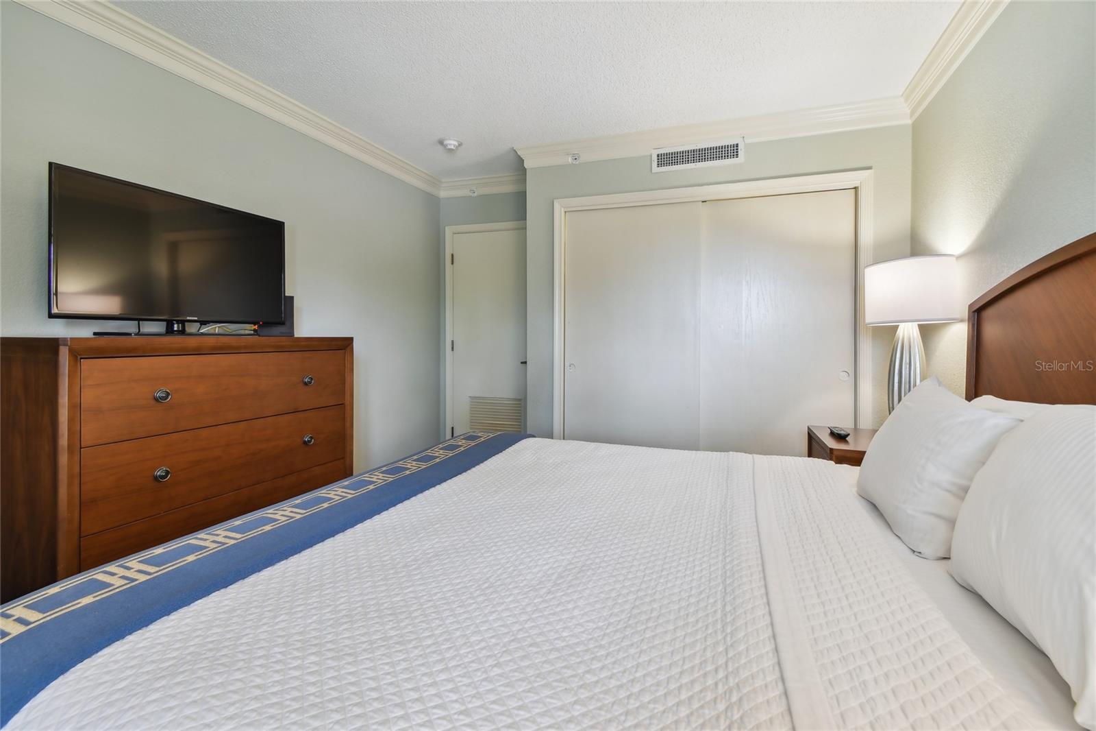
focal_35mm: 15
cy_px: 366
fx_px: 457
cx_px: 548
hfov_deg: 100.4
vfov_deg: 77.3
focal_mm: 10
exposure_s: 1.3
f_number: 8
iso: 100
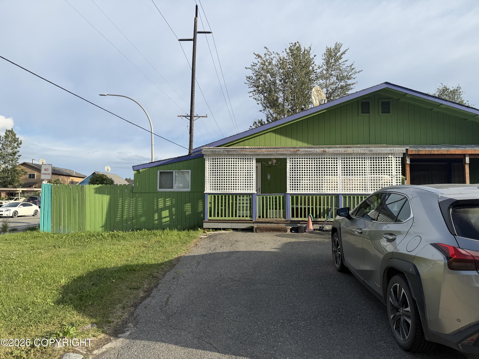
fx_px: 332
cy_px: 180
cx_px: 240
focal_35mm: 24
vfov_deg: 56.8
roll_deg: -0.7
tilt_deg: +3.7
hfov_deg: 71.6
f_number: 1.78
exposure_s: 1/2232
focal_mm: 6.76
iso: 80
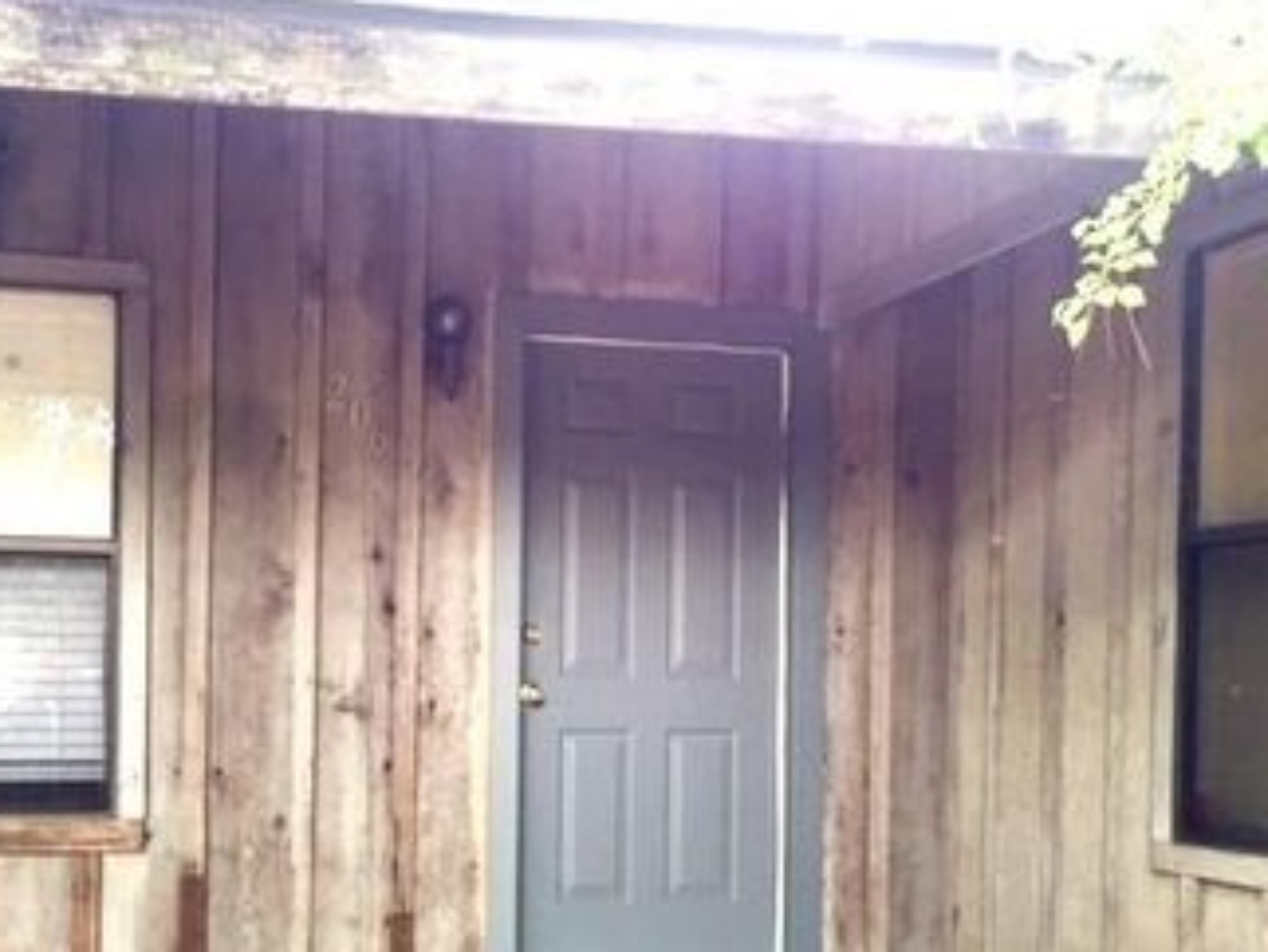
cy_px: 698
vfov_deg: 31.7
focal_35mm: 45
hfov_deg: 41.7
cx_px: 457
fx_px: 1650
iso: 32
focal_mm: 4.15
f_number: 2.2
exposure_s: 1/40
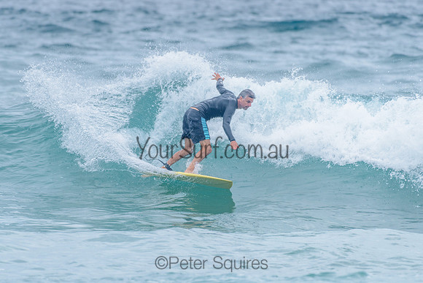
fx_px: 7202
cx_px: 192
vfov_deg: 2.2
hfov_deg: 3.4
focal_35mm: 613
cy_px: 116
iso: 200
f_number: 5.6
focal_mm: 500
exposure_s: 1/2000
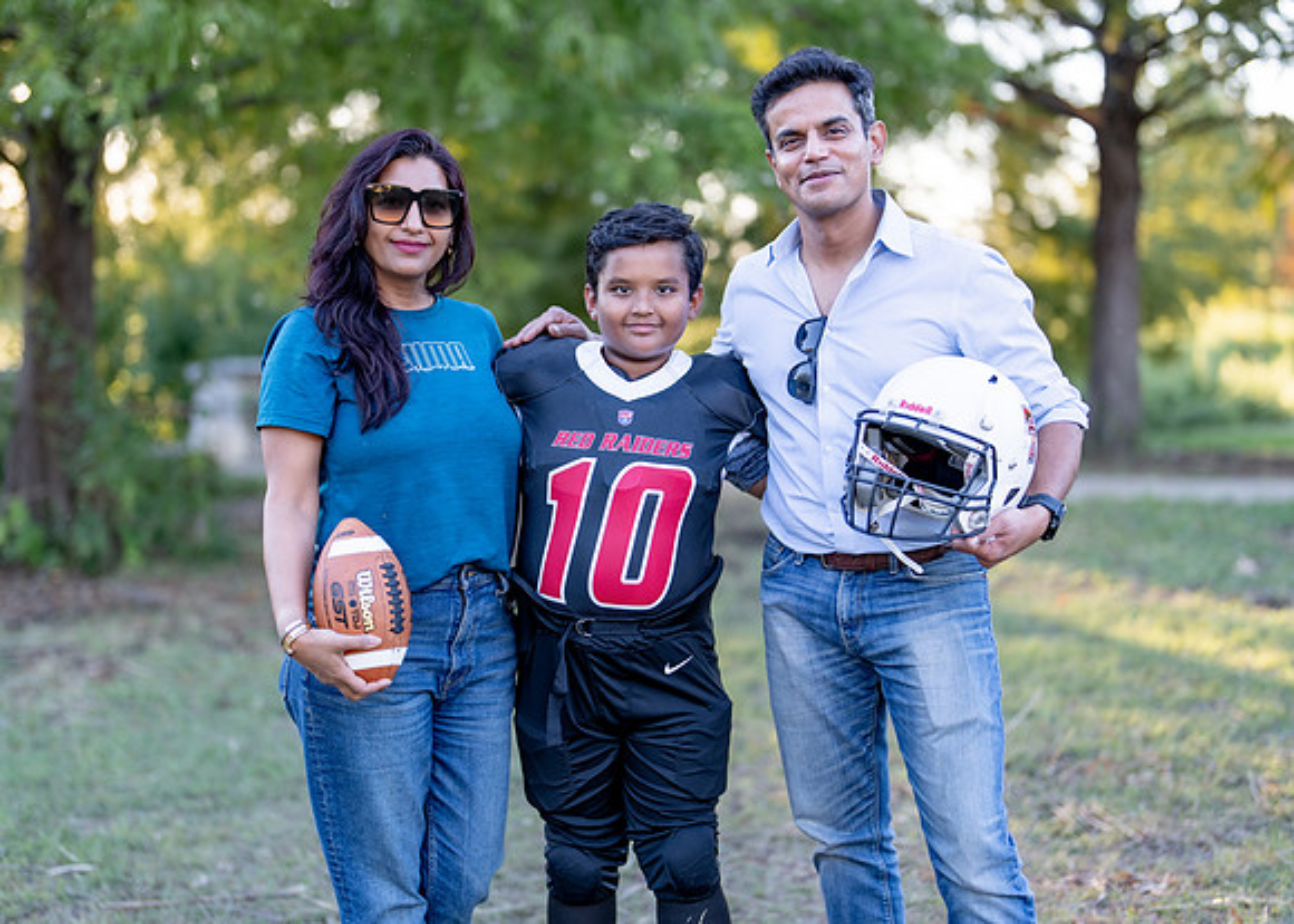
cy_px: 456
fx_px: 2176
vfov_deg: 24.0
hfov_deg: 33.1
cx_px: 609
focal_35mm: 59
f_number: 1.2
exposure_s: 1/400
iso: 100
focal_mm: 50
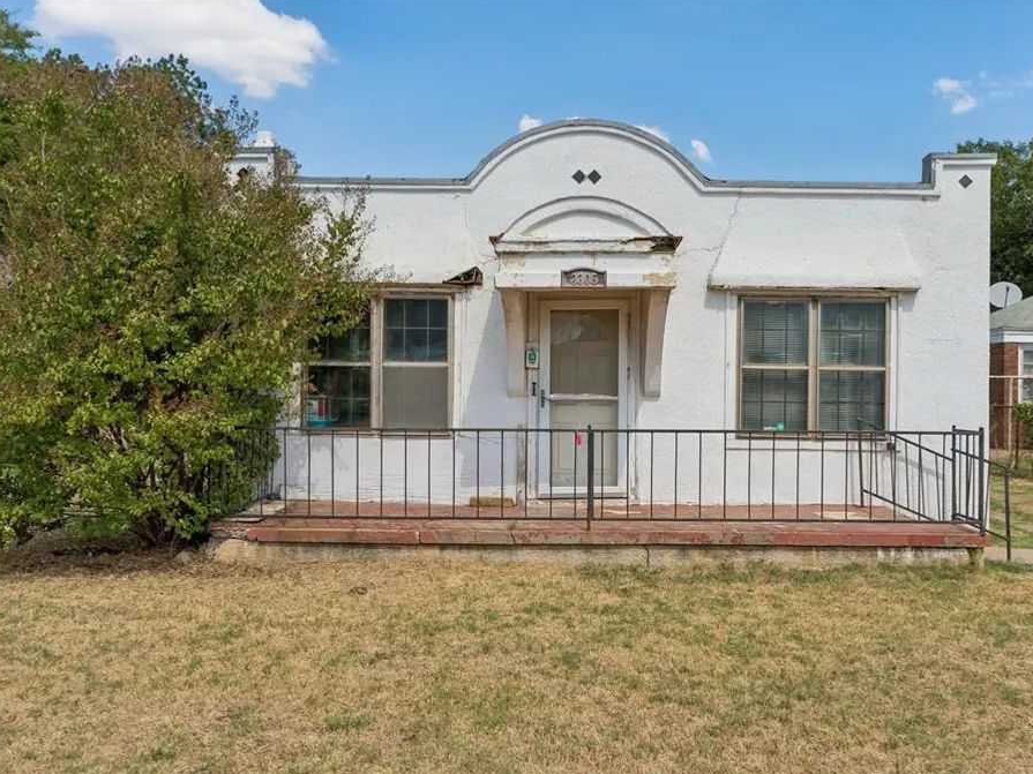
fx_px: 985
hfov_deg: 55.2
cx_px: 581
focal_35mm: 33
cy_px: 390
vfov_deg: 42.9
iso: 200
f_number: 8
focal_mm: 30
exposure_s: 1/1000
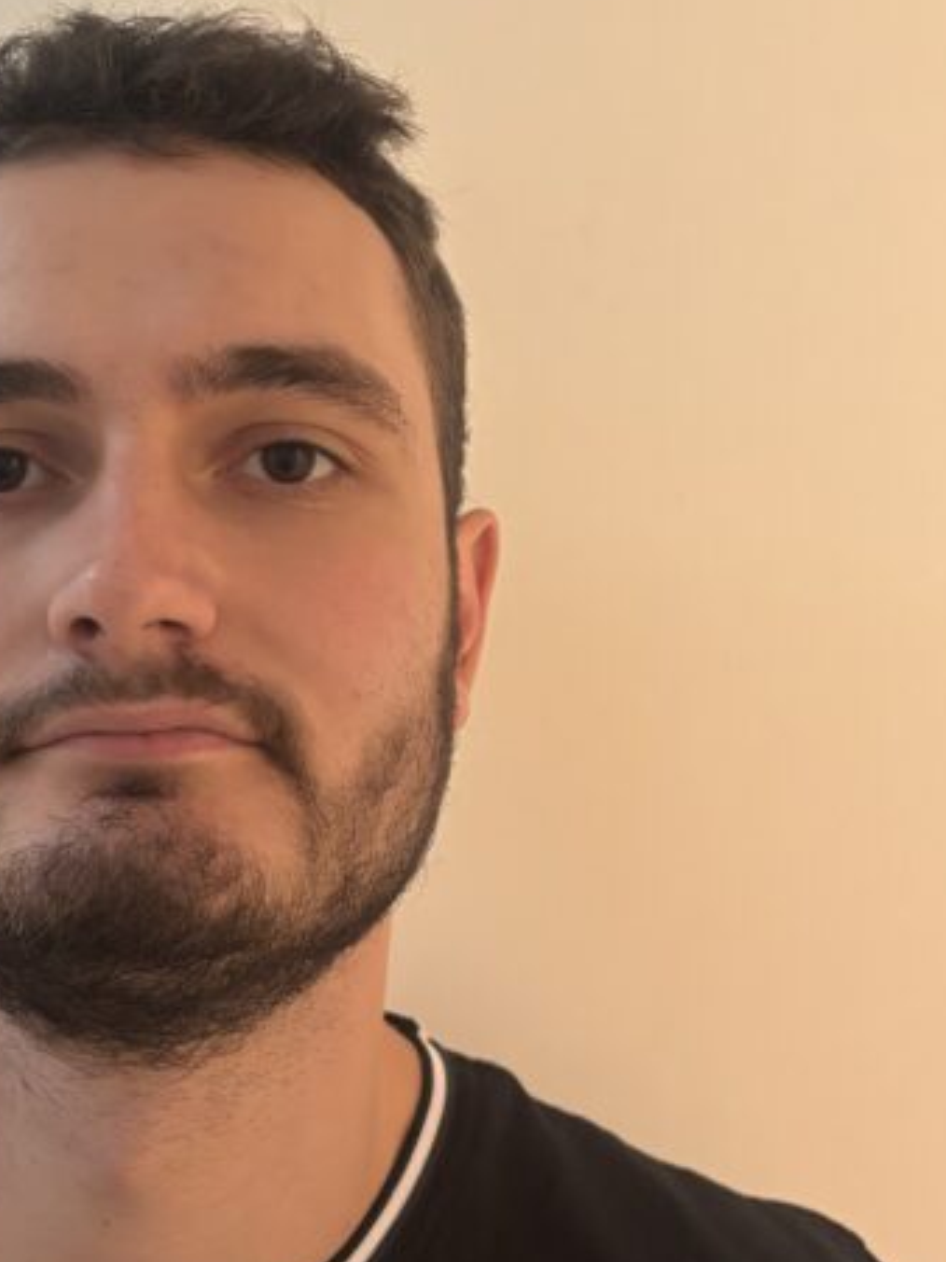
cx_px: 182
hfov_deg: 24.4
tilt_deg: +2.1
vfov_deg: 32.7
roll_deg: -0.6
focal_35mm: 59
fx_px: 2151
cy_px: 537
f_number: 1.6
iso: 500
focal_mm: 5.96
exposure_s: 1/50
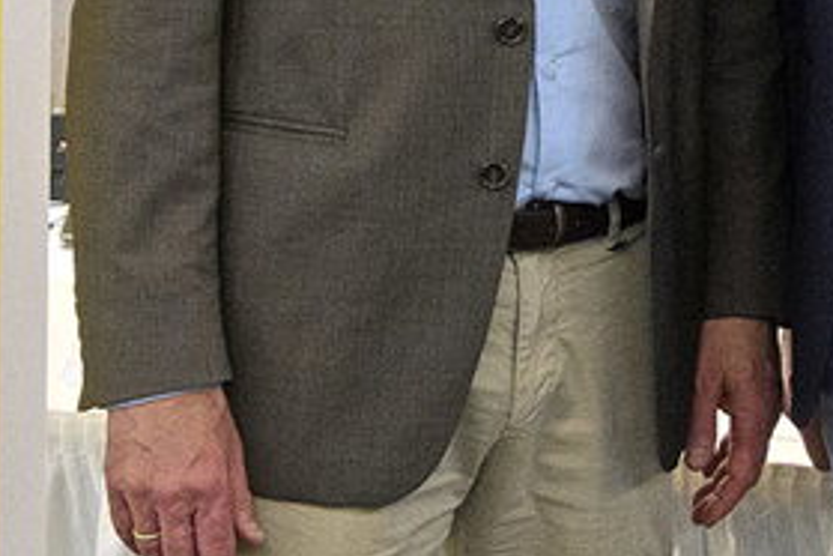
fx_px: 3428
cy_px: -220
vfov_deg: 9.1
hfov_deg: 13.8
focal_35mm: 148
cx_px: 660
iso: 3200
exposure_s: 1/160
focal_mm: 21.5
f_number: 4
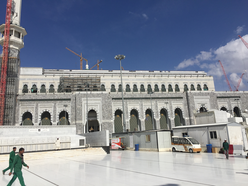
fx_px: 208
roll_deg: +2.5
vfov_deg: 48.2
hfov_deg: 61.7
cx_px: 124
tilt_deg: +12.8
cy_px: 93
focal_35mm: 29
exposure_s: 1/5650
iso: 32
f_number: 2.2
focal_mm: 4.15
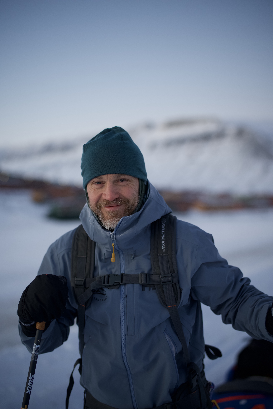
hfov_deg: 27.0
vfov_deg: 39.6
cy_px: 204
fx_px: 569
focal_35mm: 50
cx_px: 136
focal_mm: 50
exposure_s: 1/640
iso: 500
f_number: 1.6
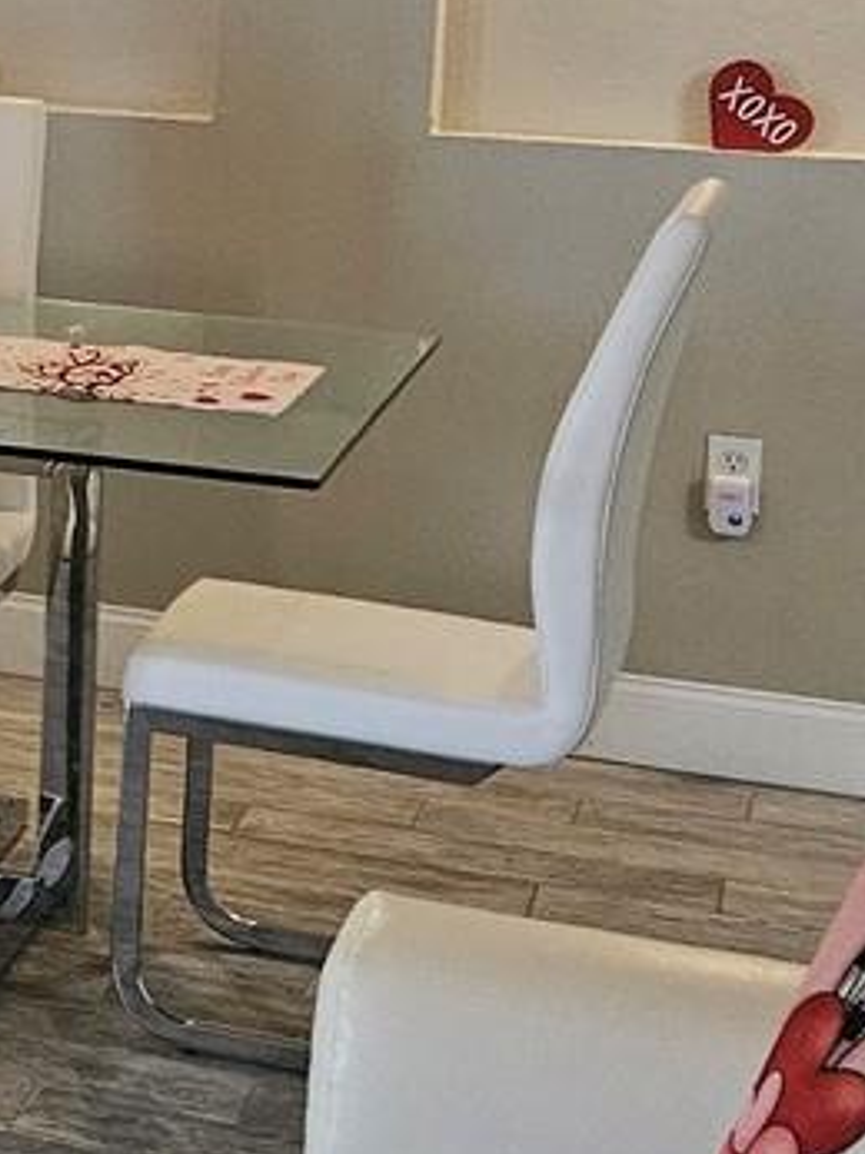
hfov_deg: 12.0
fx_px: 3534
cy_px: 106
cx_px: -995
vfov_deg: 18.2
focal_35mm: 106
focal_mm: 5.4
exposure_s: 1/120
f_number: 1.8
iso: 640
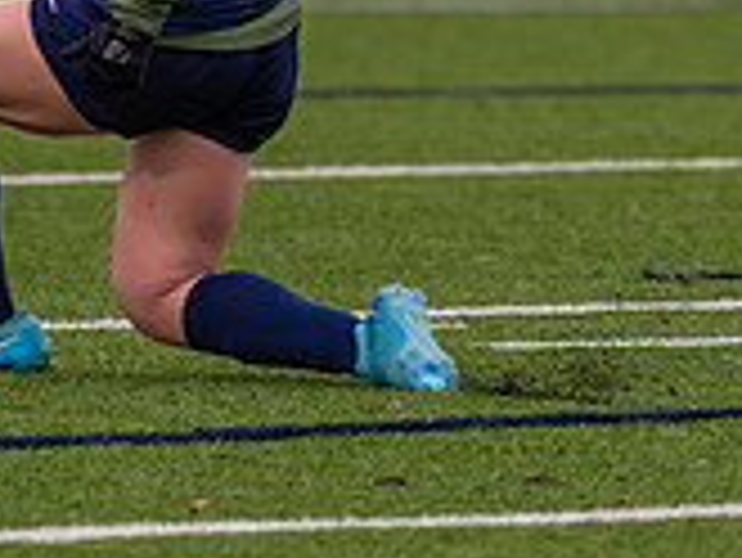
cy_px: -229
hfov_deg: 1.7
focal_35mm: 1167
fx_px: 25033
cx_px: 239
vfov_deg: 1.3
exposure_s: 1/1600
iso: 800
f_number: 4
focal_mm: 280
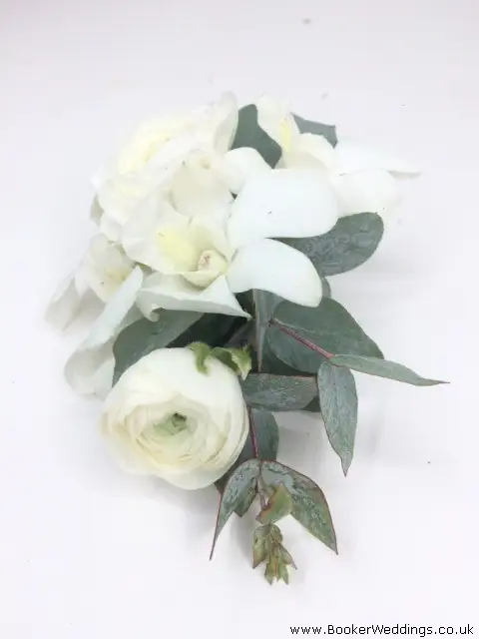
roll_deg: +2.4
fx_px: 535
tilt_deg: -41.4
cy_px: 320
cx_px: 240
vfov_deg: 61.7
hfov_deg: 48.2
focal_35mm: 29
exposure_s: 1/270
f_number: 2.2
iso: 32
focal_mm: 4.15
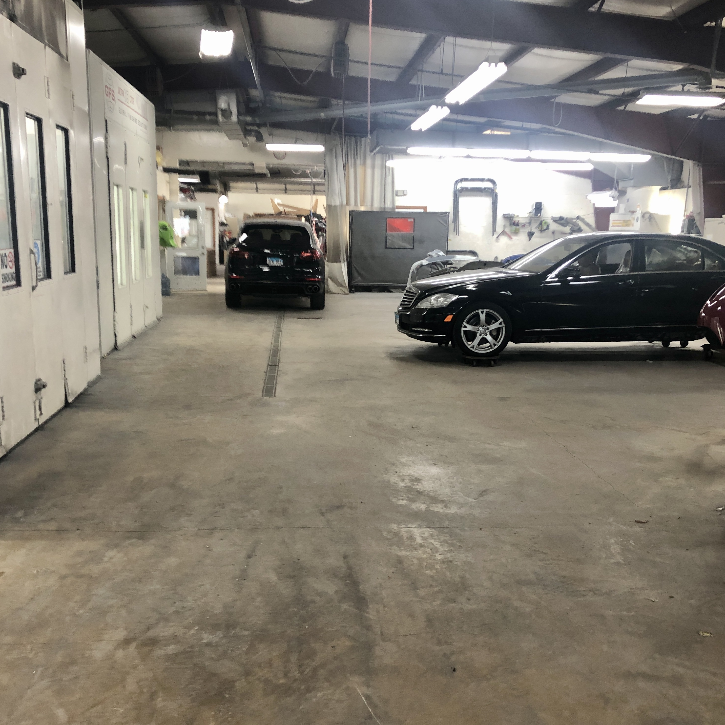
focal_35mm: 34
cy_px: 403
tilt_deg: -12.4
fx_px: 806
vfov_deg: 48.4
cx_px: 368
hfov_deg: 48.4
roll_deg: -0.1
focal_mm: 3.99
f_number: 1.8
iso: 40
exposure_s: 1/30
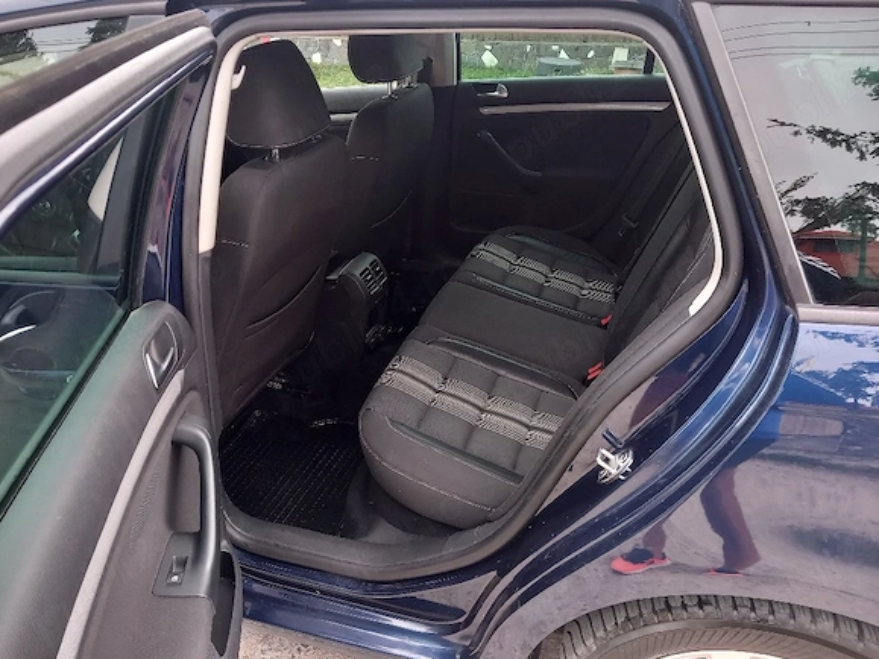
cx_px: 427
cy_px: 336
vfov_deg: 49.7
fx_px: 711
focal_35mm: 28
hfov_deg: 63.4
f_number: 1.8
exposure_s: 1/50
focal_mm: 4
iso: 80
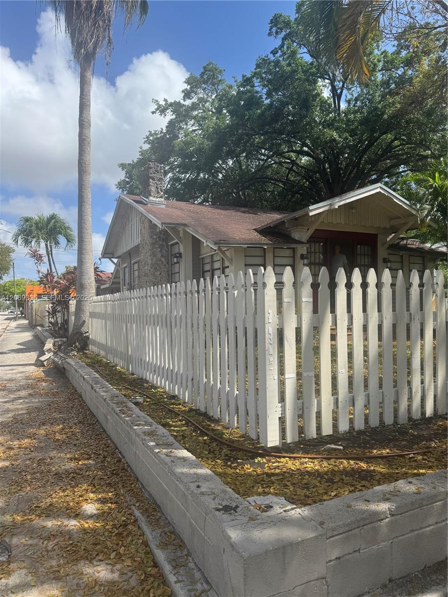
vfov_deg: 71.6
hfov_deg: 56.8
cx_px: 224
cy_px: 298
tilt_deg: +0.6
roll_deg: +1.0
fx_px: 414
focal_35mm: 24
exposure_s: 1/2959
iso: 80
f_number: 1.78
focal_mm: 6.76
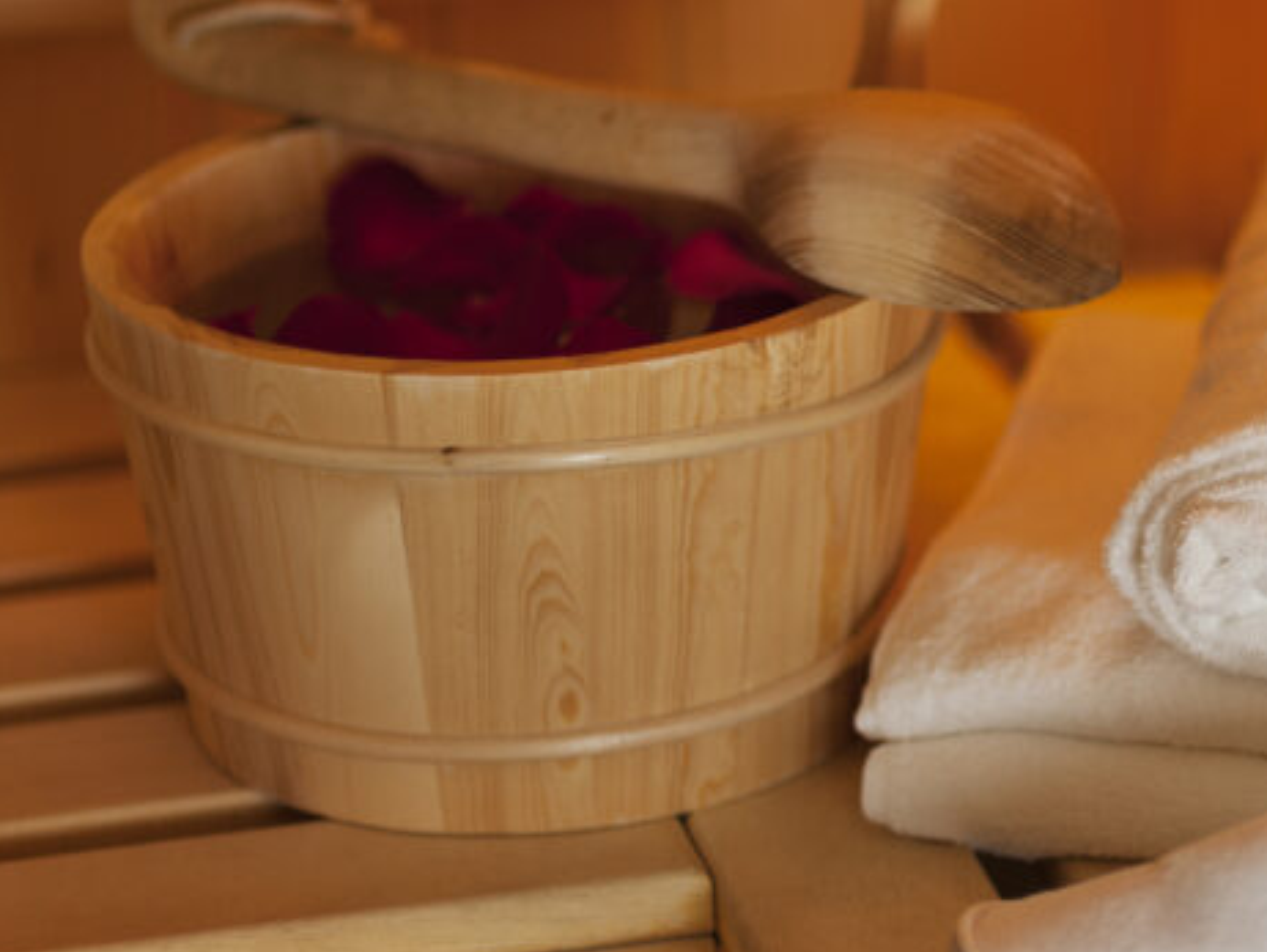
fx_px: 6628
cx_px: 1089
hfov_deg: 10.9
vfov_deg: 8.2
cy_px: 539
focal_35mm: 181
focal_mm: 85
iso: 100
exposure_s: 1/80
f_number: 1.4
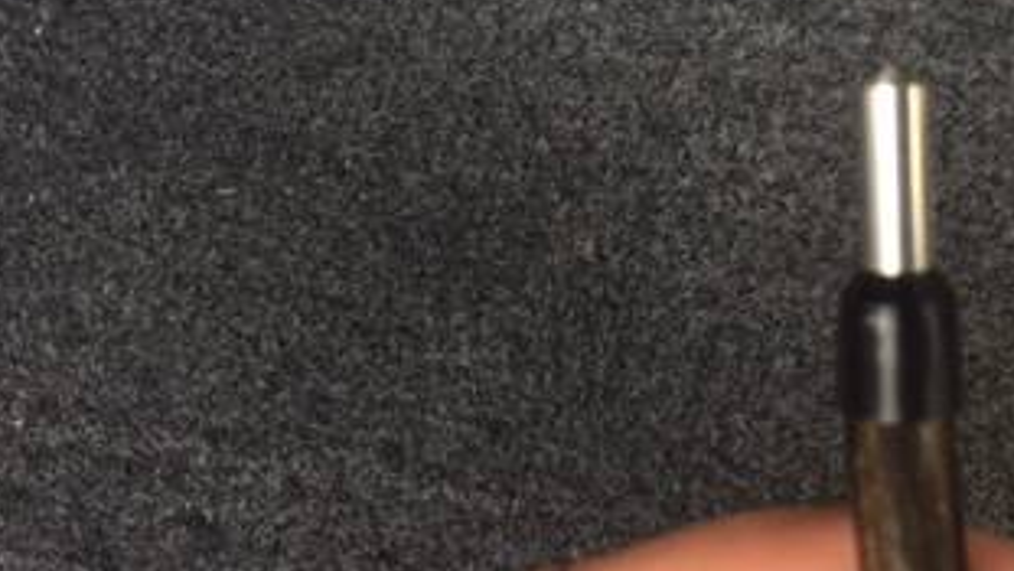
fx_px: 1748
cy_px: 55
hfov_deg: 31.2
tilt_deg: -76.7
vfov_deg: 18.2
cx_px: 864
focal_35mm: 65
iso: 40
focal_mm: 4.15
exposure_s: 1/40
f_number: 2.2
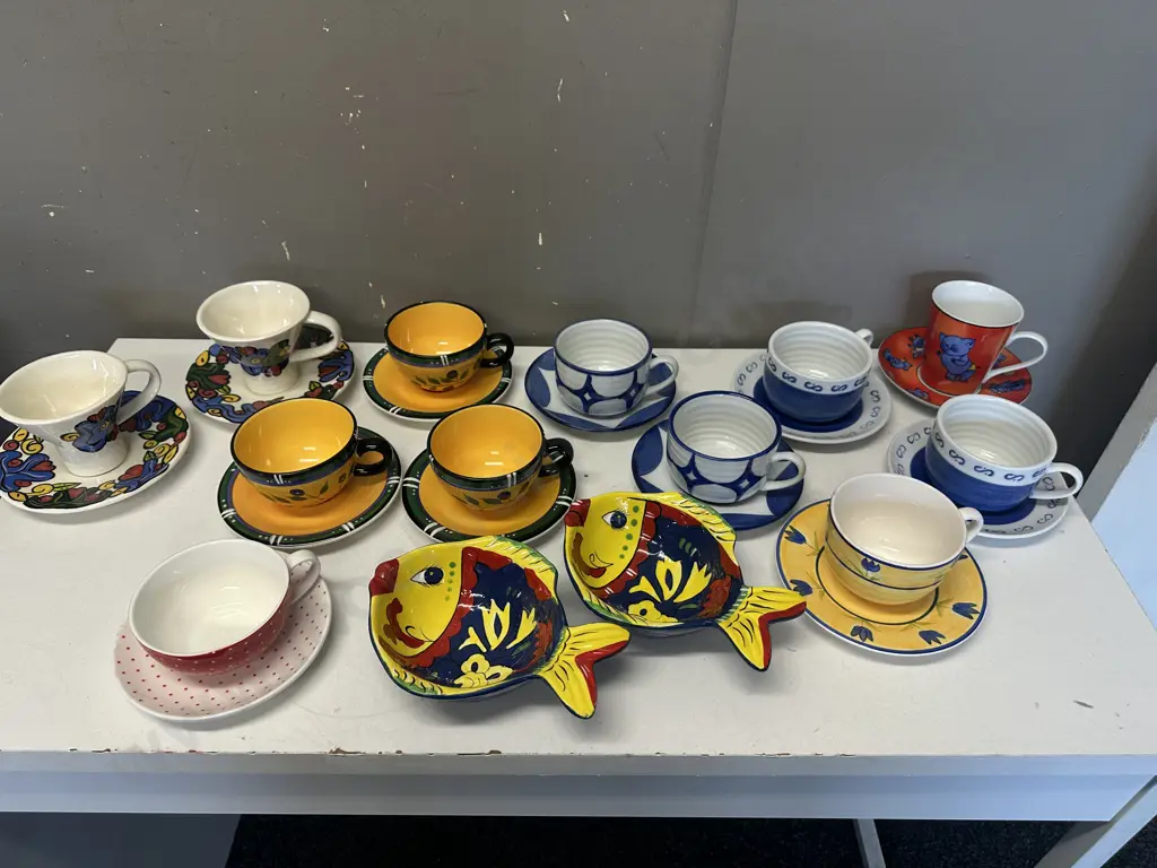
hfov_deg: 71.6
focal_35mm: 24
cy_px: 434
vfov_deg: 56.8
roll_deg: -0.8
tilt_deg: -38.6
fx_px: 802
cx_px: 578
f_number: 1.78
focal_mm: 6.86
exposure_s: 1/100
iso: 80
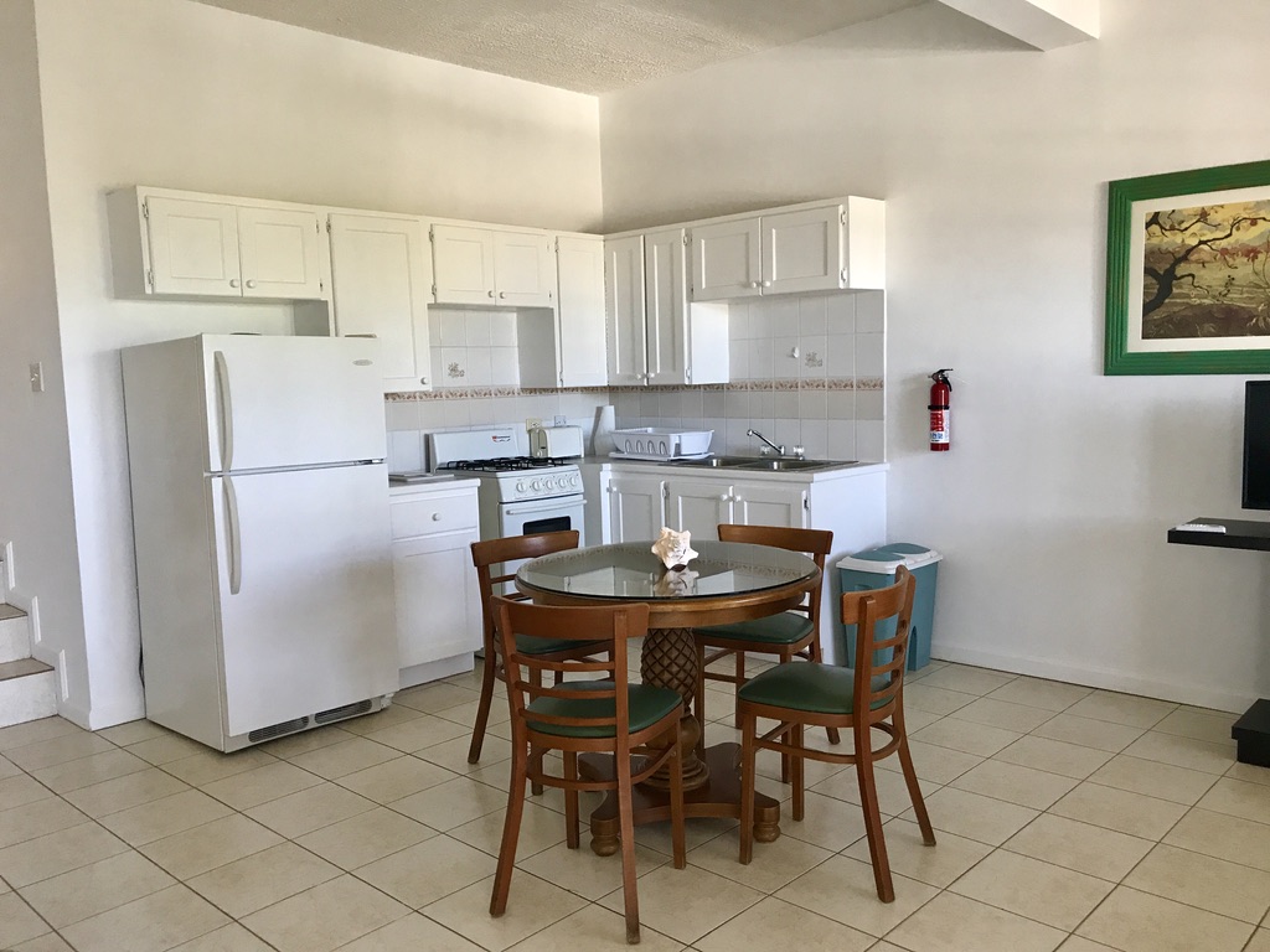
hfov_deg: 63.4
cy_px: 476
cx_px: 635
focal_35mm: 28
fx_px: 1027
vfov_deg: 49.7
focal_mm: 3.99
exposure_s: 1/20
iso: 40
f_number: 1.8
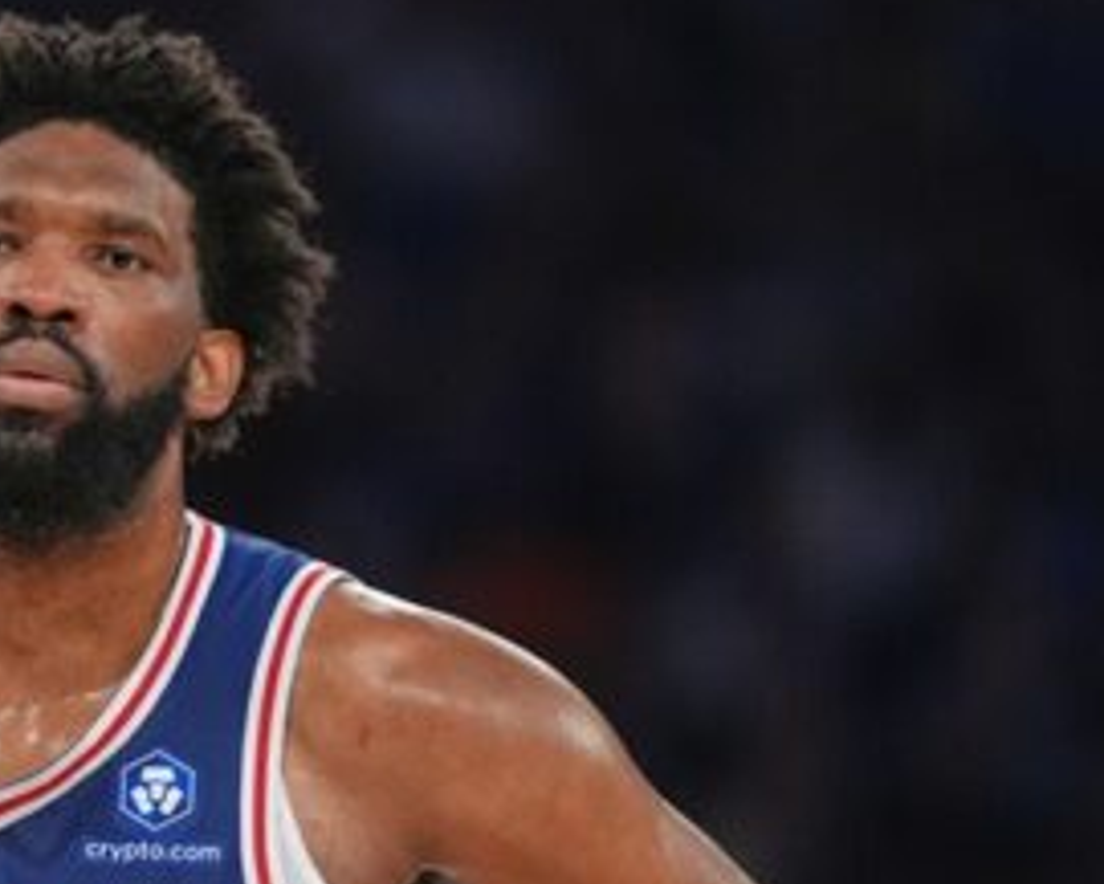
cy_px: 328
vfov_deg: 2.1
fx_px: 23599
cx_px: 114
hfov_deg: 2.7
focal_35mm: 722
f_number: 2.8
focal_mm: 300
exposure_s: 1/1500
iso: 3200
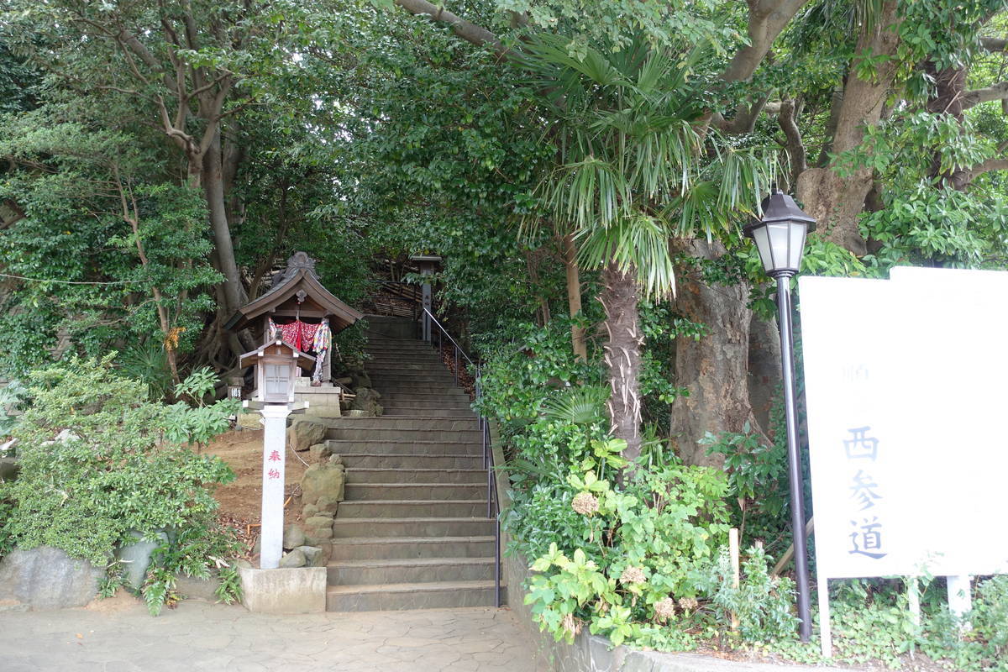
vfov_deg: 37.9
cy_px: 336
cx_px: 504
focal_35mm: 35
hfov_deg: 54.4
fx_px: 980
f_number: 2.8
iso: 125
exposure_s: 1/50
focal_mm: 12.81
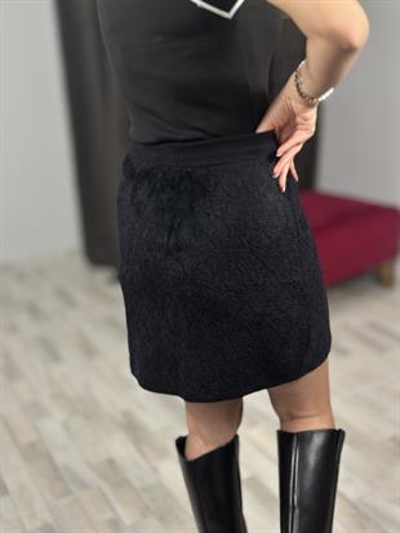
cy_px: 266
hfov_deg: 30.3
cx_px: 200
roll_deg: +7.5
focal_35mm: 48
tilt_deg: -44.8
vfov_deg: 39.6
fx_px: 739
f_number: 1.78
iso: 100
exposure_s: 1/100
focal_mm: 6.86
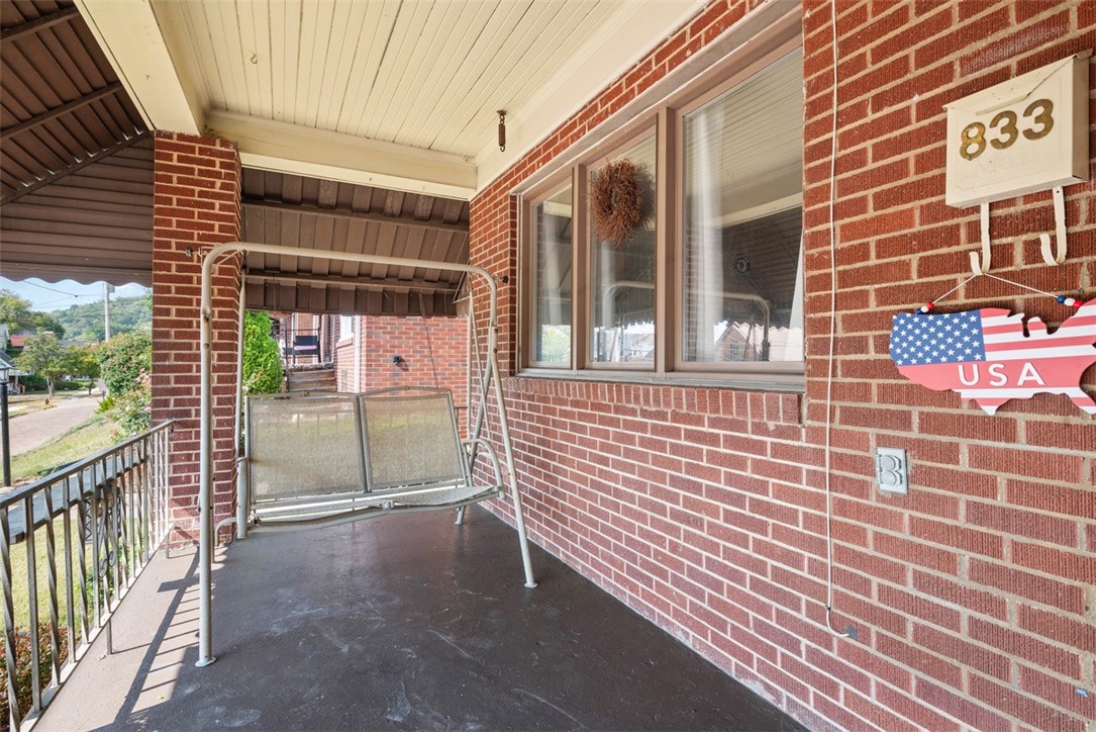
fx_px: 518
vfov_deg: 70.5
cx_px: 548
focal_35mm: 17
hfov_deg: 93.3
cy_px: 366
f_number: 8
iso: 400
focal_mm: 17
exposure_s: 1/15
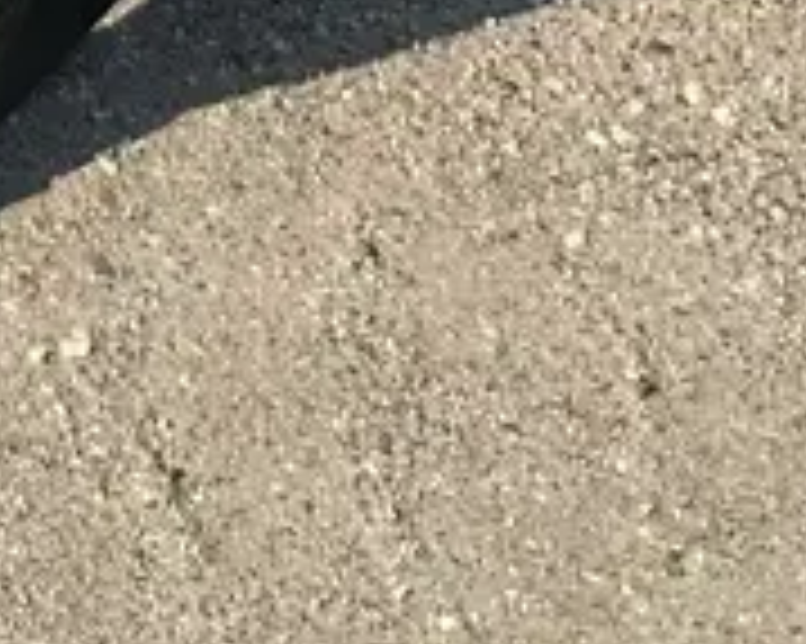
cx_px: -518
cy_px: -887
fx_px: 3624
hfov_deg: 11.9
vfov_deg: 9.1
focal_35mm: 152
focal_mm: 3
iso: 25
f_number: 1.8
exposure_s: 1/1786
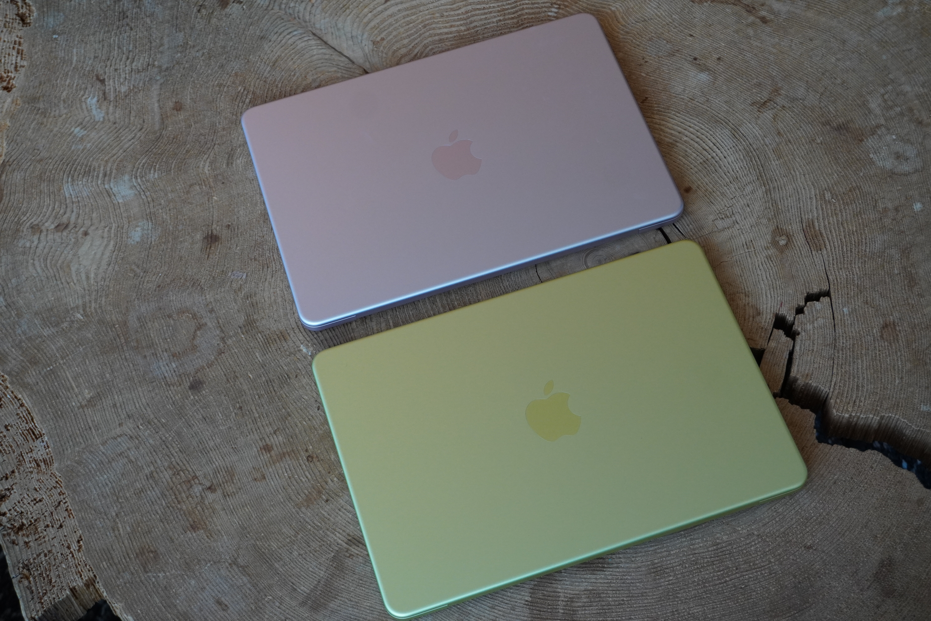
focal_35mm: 54
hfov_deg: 36.9
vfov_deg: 25.1
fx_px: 1396
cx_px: 466
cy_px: 310
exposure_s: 1/160
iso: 1000
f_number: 5.6
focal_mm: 36
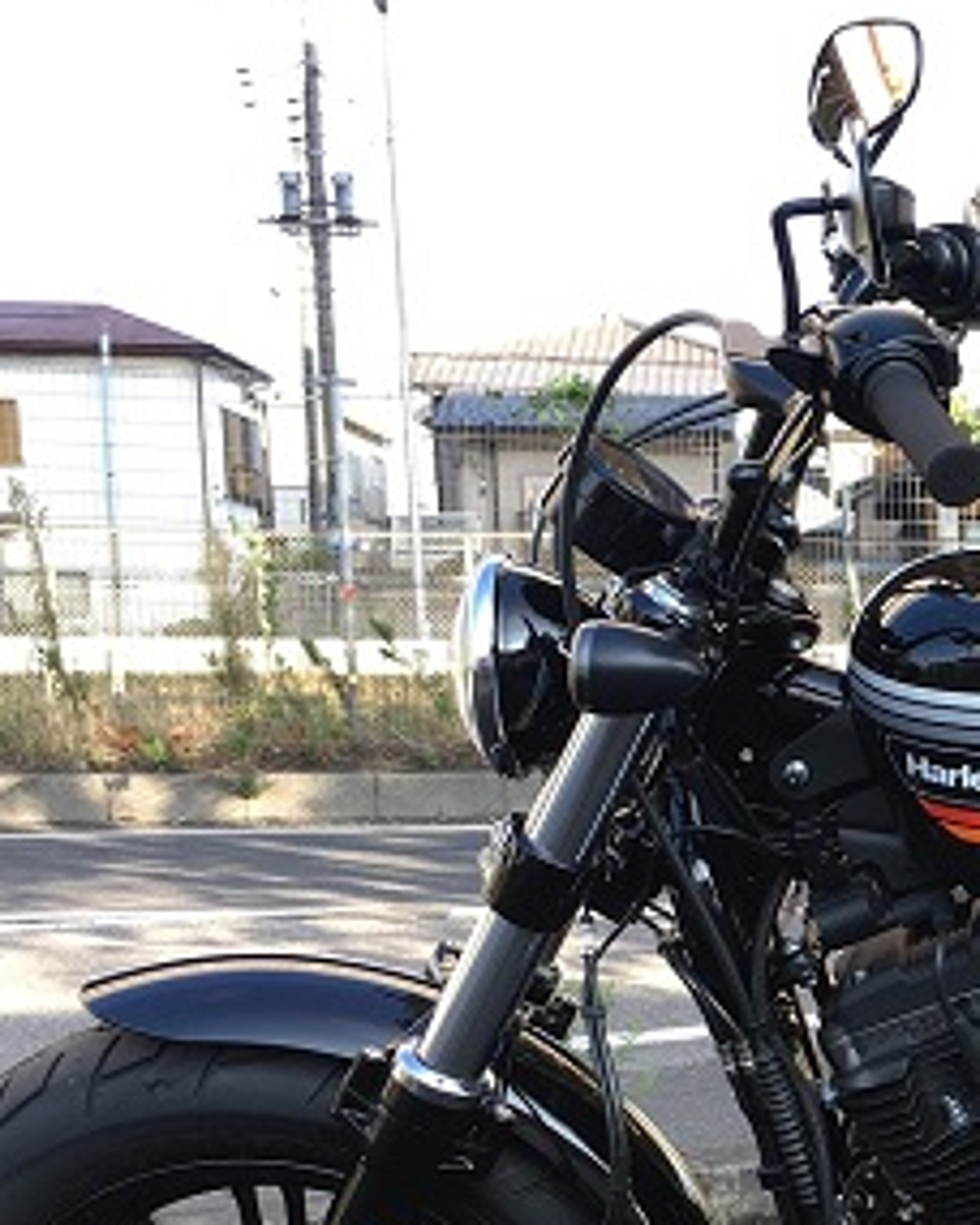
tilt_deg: -6.4
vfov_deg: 26.5
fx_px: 2538
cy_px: 1008
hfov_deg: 19.8
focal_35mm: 70
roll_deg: -1.0
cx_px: 1332
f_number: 2.2
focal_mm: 4.15
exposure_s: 1/122
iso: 25
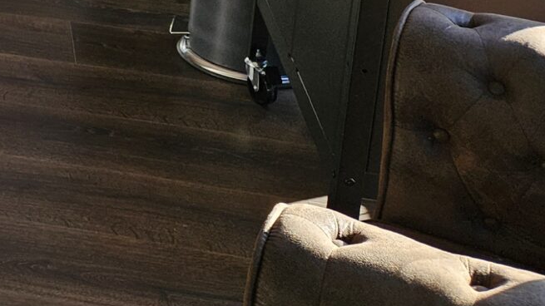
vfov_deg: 11.2
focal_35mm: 98
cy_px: -298
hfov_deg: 17.1
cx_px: -493
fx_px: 1416
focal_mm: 5.4
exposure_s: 1/160
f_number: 1.8
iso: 25
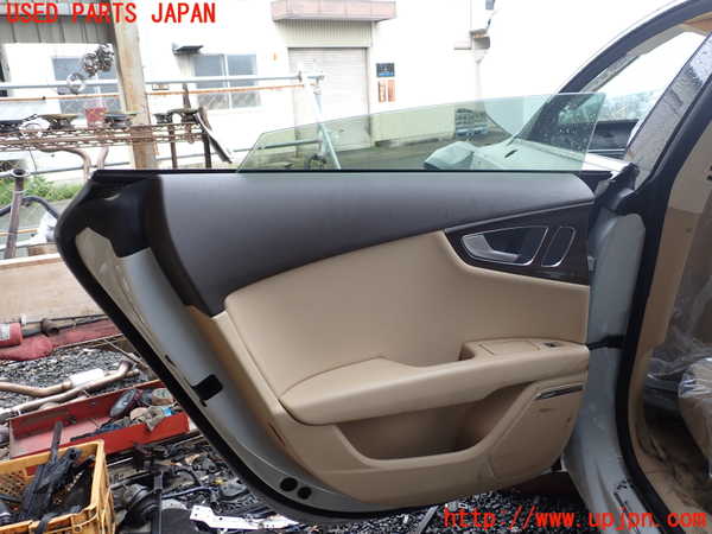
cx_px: 356
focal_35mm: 30
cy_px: 267
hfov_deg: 60.0
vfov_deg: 46.8
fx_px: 617
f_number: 3.2
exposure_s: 1/80
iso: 100
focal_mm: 5.4
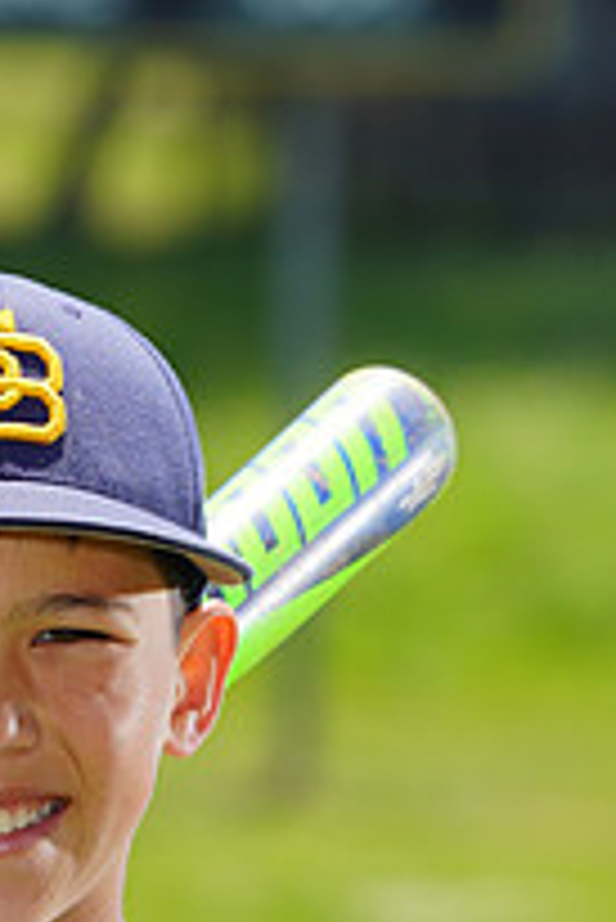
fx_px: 16782
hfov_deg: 2.1
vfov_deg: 3.1
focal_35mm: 655
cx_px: -178
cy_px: 1124
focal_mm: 232
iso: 100
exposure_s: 1/250
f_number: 8
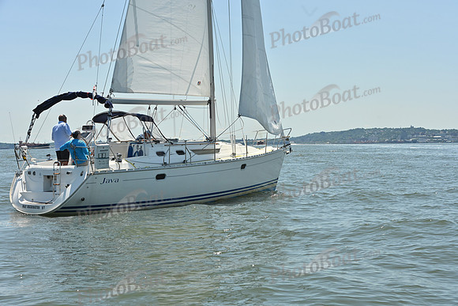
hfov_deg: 28.8
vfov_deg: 19.5
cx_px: 229
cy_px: 153
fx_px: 891
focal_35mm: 70
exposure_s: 1/1000
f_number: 9
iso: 320
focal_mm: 70
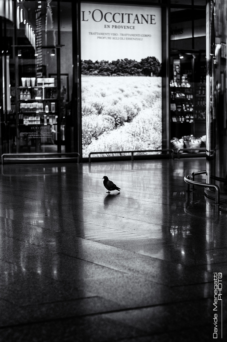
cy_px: 171
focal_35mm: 75
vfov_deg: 27.0
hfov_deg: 18.1
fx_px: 712
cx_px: 114
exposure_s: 1/160
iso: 640
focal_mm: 50
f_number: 2.2
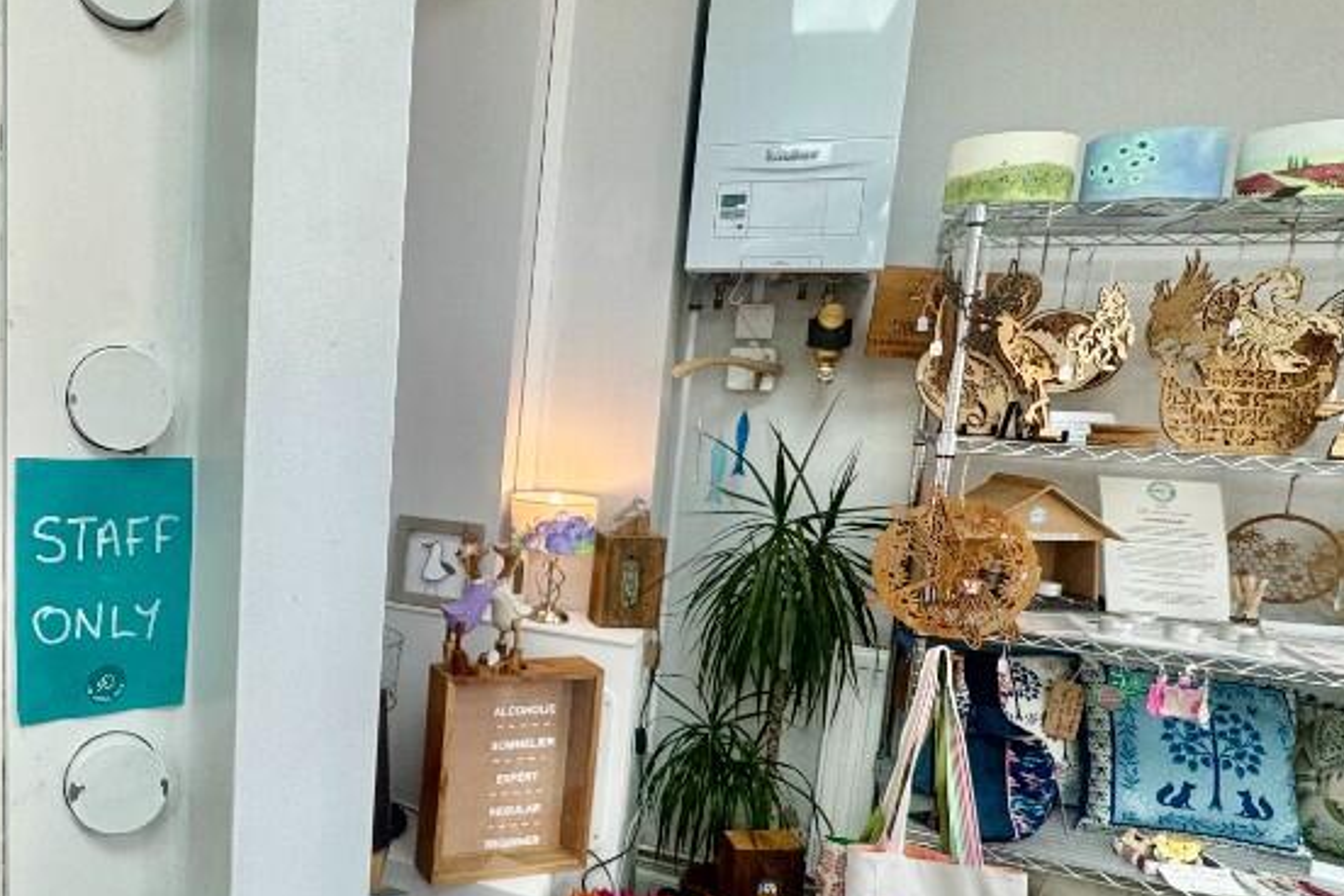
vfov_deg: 47.9
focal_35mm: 27
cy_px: 494
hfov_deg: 62.1
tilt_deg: -8.5
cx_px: 282
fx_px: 1008
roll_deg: -1.9
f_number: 2.2
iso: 80
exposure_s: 1/100
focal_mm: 2.22
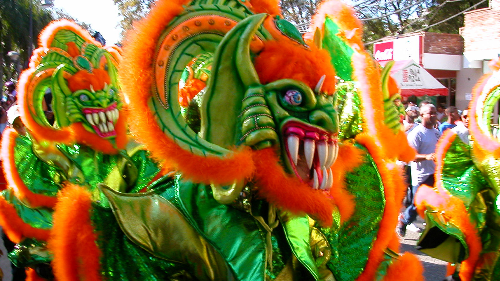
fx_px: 544
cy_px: 181
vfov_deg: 28.9
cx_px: 248
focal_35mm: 41
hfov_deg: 49.4
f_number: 4.5
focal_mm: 5.6
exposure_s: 1/150
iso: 100
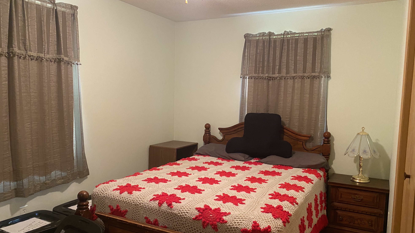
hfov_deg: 66.1
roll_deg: -1.9
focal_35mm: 29
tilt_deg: -6.4
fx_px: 319
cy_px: 130
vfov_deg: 40.1
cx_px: 206
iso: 500
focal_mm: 4.25
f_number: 1.8
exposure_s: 1/30
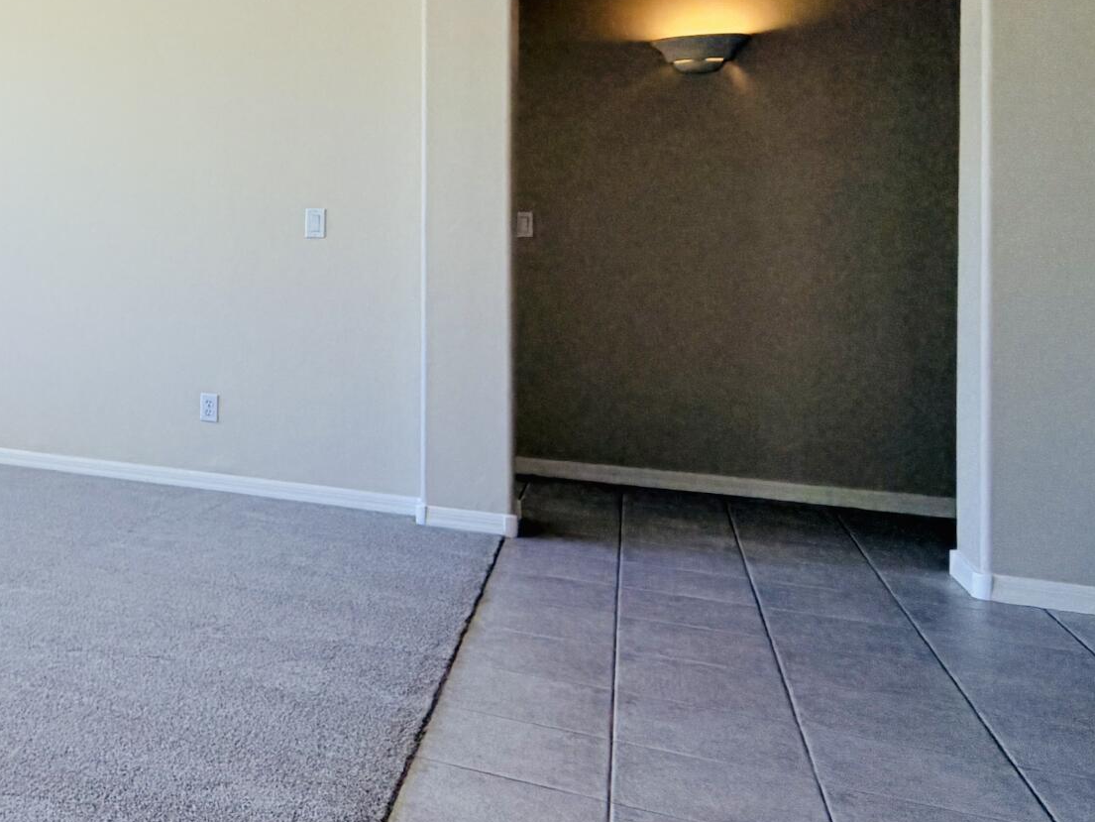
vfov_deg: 37.1
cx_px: -200
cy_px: 245
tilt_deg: +0.1
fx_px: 1202
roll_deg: -0.6
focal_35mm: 38
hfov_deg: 37.7
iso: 64
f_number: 2.2
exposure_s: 1/143
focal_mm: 2.22
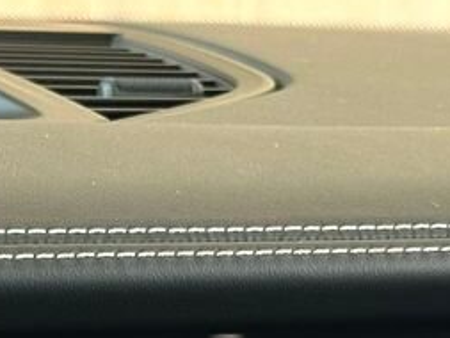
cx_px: 148
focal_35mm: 194
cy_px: 660
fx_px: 2523
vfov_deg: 7.4
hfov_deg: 10.2
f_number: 1.78
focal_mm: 6.86
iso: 250
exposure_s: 1/50
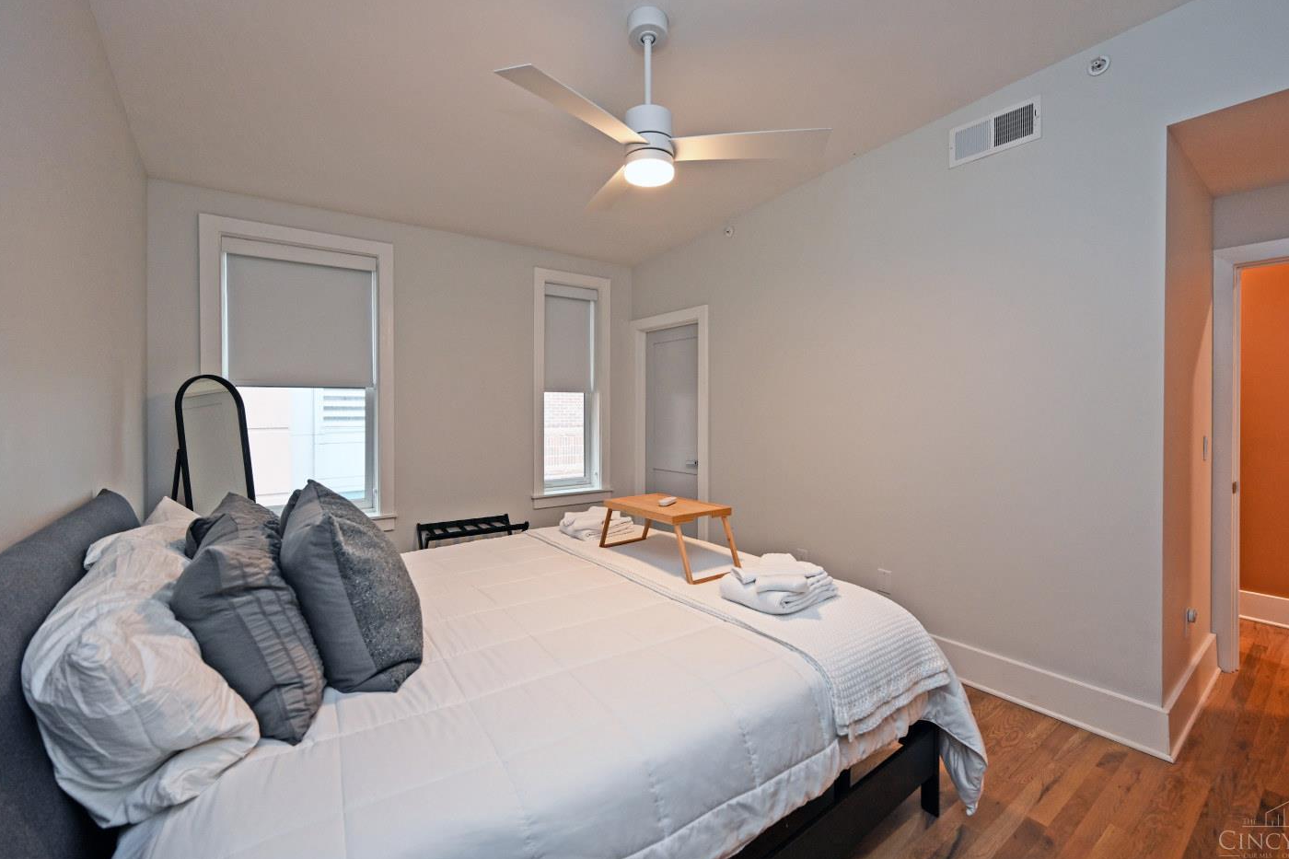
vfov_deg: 77.3
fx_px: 537
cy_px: 412
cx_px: 669
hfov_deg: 100.3
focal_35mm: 15
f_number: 4
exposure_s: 1/60
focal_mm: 14
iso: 640
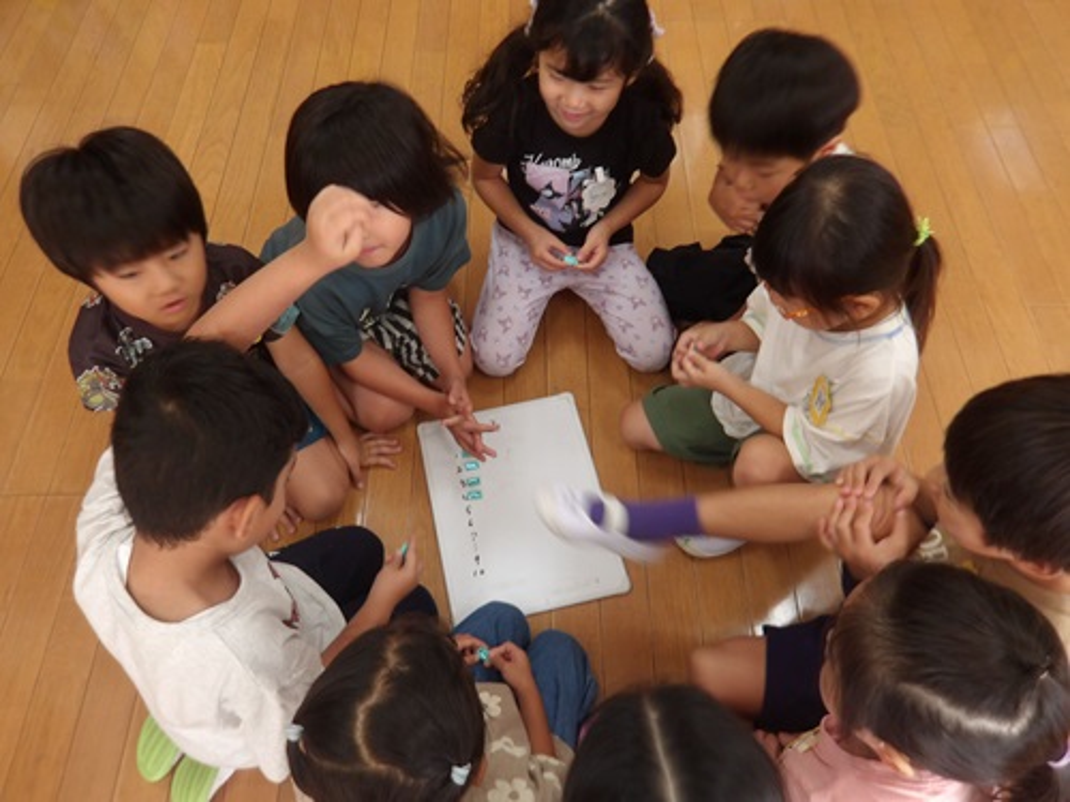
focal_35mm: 27
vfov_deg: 51.4
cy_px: 401
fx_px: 835
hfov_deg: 65.3
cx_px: 535
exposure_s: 1/30
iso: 163
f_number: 3
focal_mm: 4.9
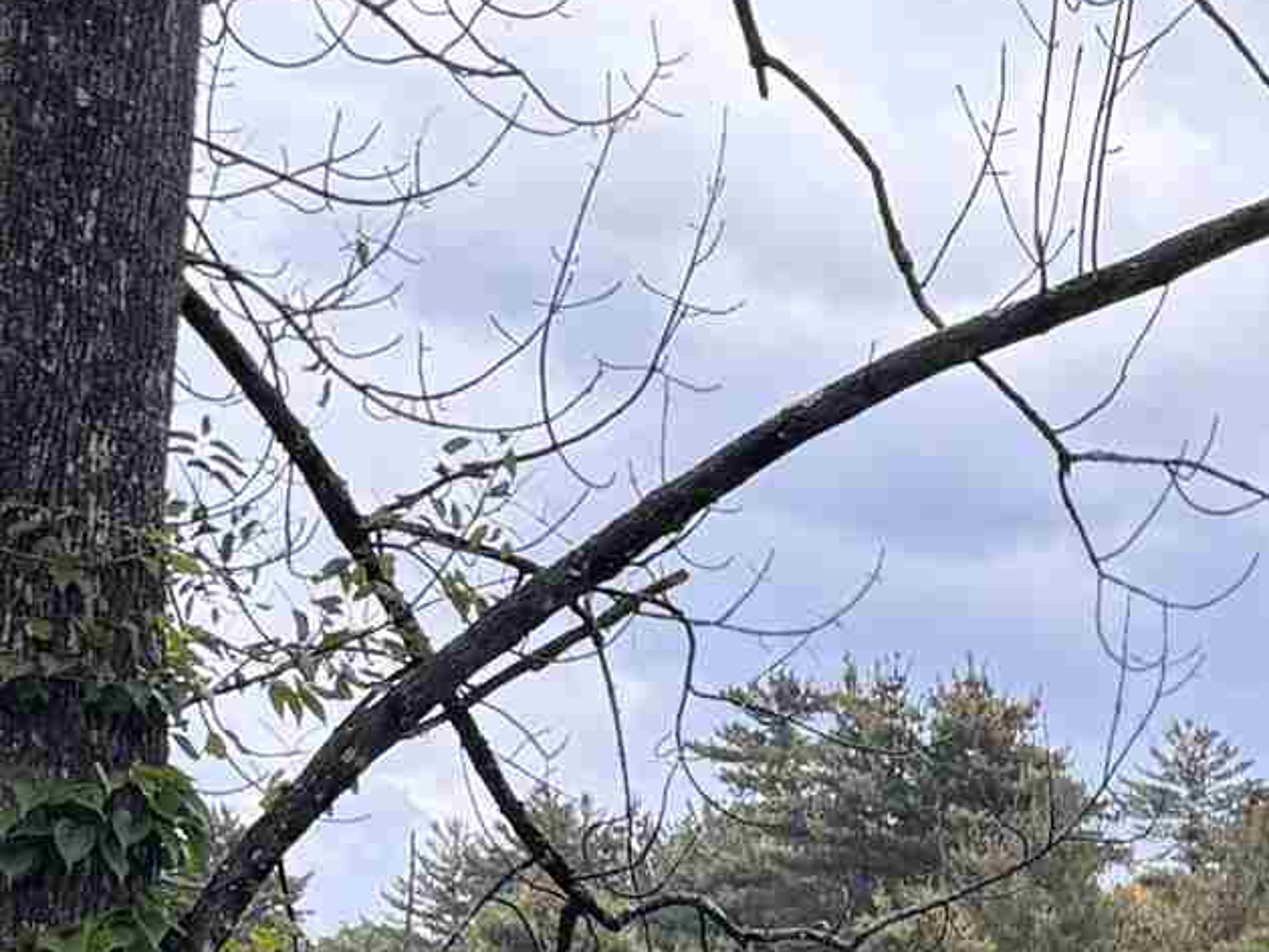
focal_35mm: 127
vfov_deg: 10.9
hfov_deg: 14.7
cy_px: 1714
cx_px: 1759
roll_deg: -2.8
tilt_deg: -3.6
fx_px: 4657
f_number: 1.6
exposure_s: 1/535
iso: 64
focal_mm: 5.96
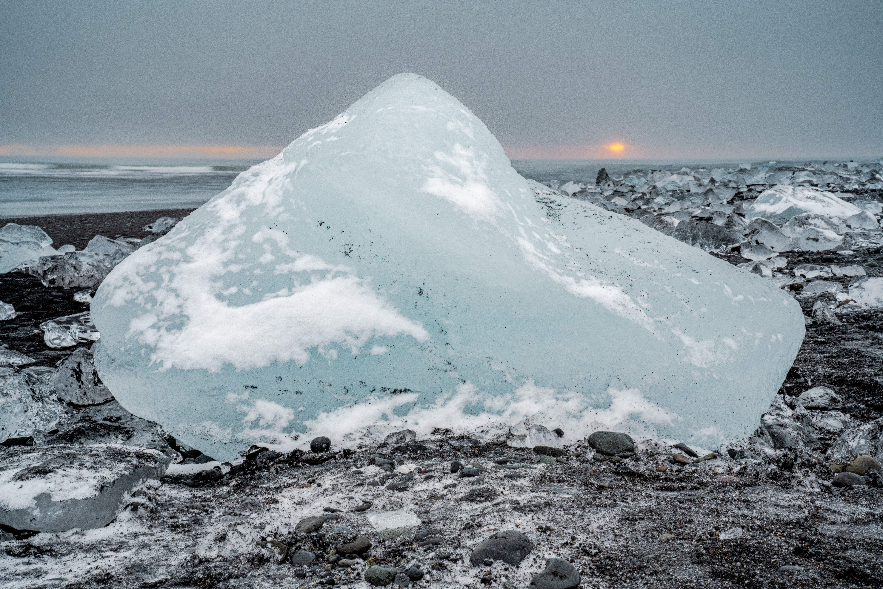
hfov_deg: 36.9
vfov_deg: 25.1
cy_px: 294
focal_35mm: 54
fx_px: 1324
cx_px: 442
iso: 500
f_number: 22
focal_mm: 54
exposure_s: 1.3
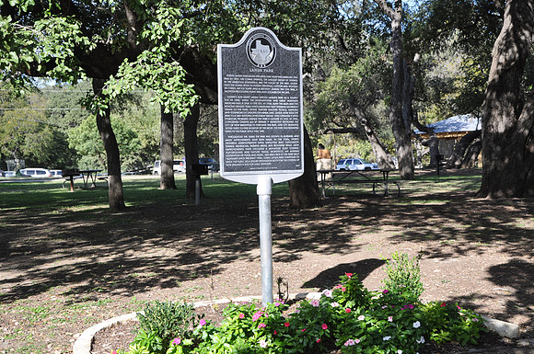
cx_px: 267
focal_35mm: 57
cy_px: 177
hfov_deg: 35.1
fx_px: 844
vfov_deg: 23.7
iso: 200
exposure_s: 1/160
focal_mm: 38
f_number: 6.3
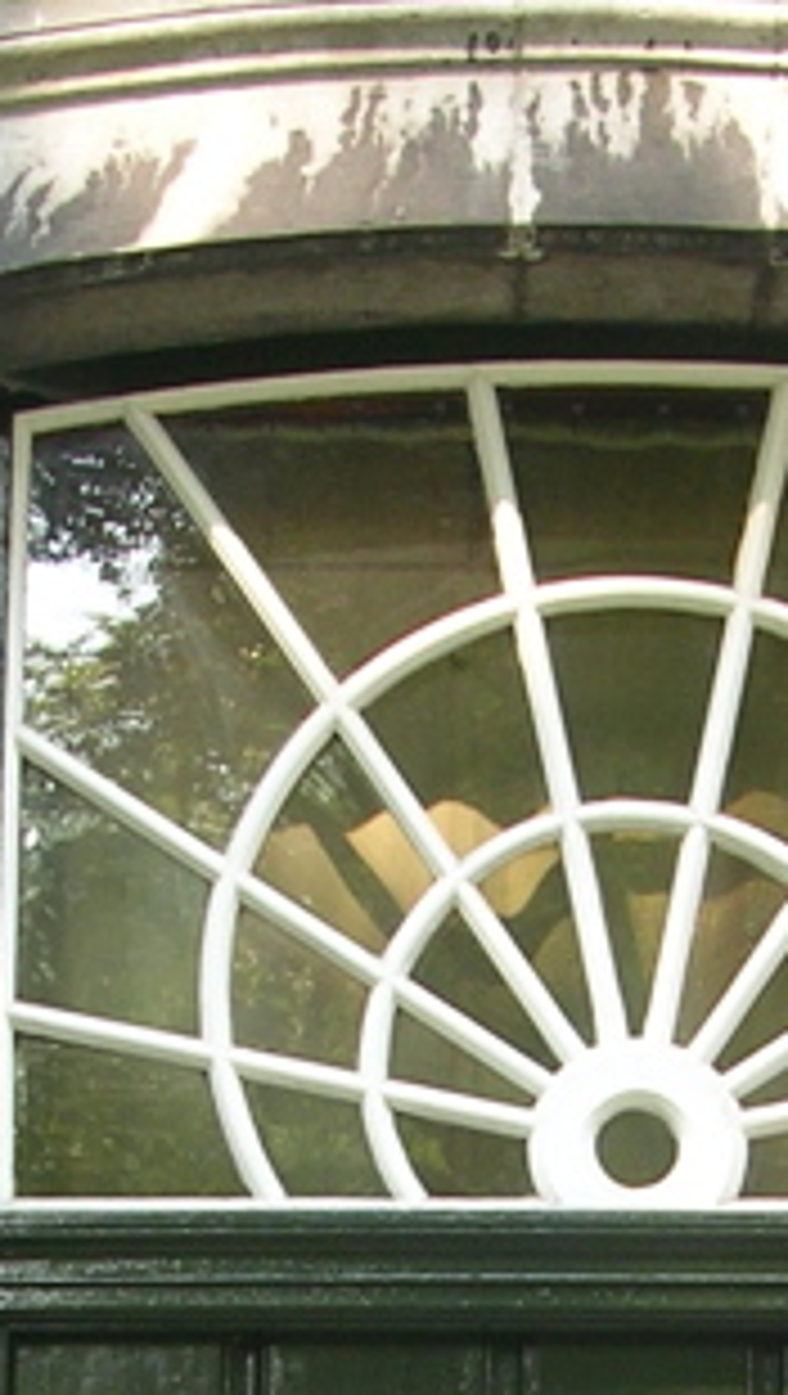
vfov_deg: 17.9
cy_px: 1809
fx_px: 4149
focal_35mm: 112
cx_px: 585
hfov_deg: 10.8
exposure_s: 1/84.5
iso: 50
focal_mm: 5.8
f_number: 2.8
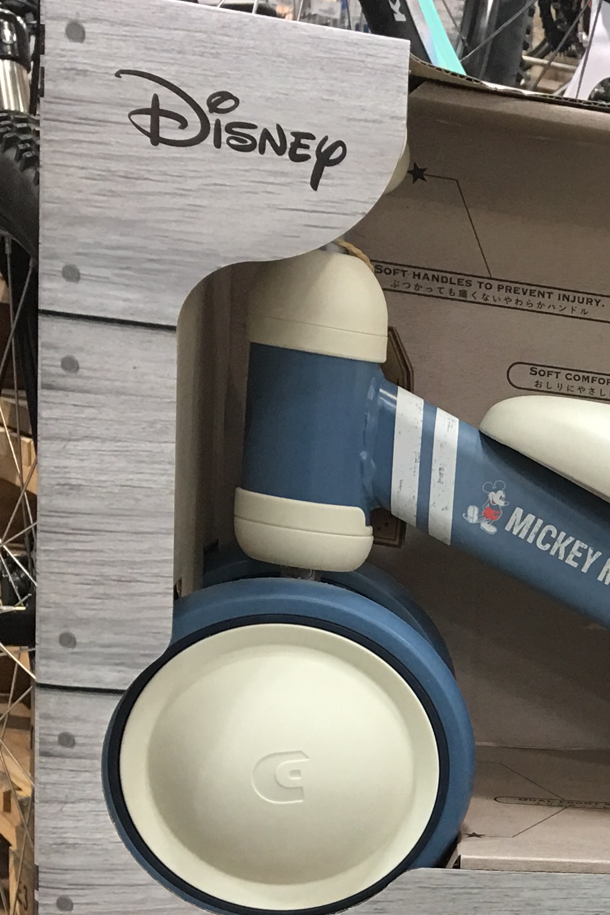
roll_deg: -7.0
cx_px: 1071
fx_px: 1957
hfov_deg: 15.4
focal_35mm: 77
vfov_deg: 25.3
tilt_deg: -12.3
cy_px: 861
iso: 40
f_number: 2.2
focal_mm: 4.15
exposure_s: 1/30
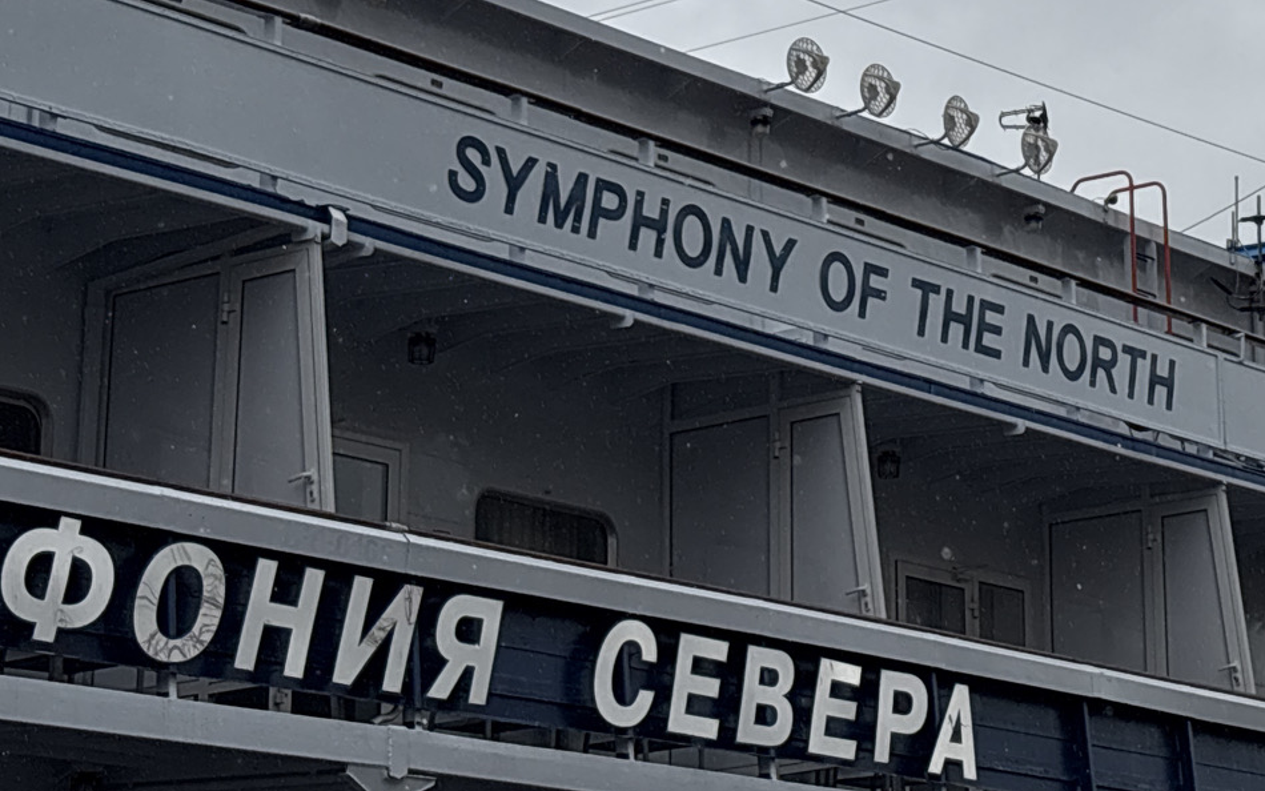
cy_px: 29
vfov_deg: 11.2
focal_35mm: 116
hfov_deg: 17.7
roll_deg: +1.3
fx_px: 4000
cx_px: 1172
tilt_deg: +17.3
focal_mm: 5.96
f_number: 1.6
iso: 32
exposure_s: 1/4630
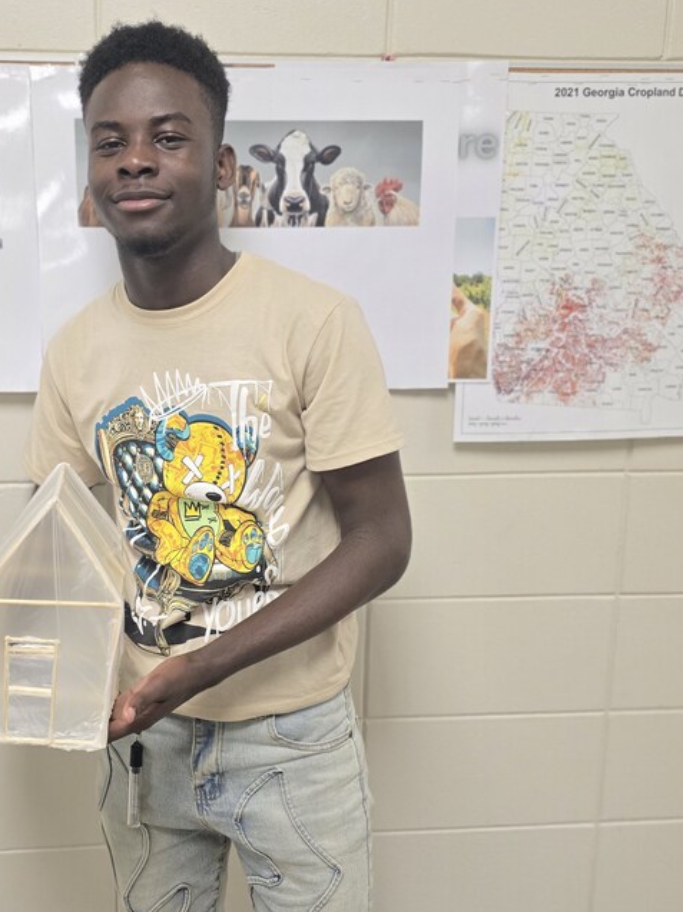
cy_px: 441
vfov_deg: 50.2
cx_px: 209
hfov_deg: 38.0
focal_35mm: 37
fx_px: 974
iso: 400
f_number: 1.7
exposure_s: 1/120
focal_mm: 6.3
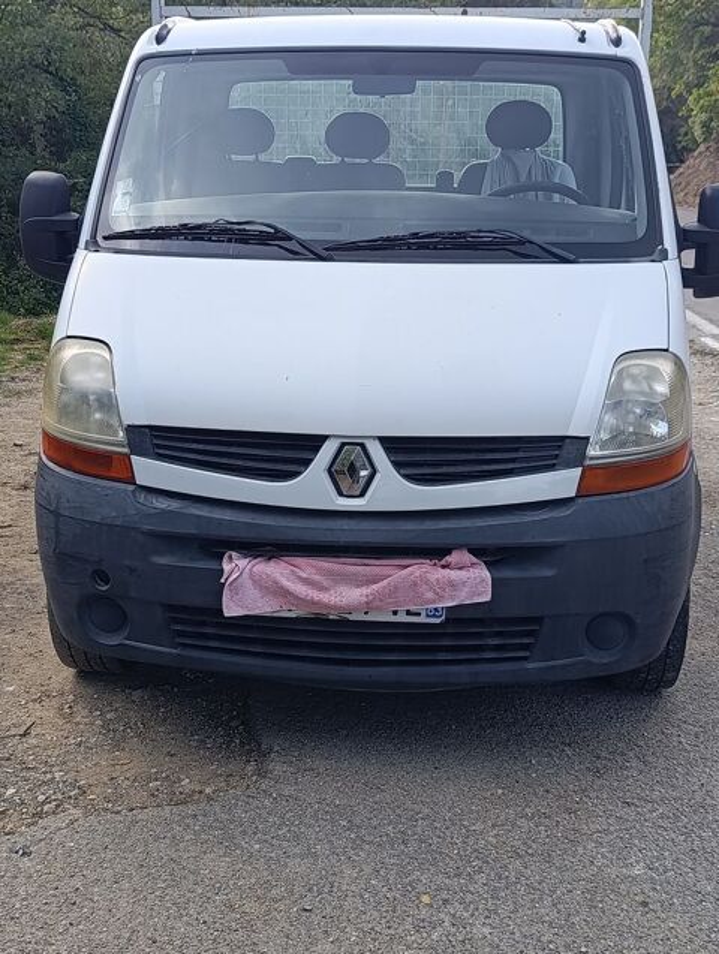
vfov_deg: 43.8
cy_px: 477
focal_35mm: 43
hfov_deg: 33.7
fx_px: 1187
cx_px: 360
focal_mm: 6.11
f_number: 1.65
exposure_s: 1/100
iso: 85
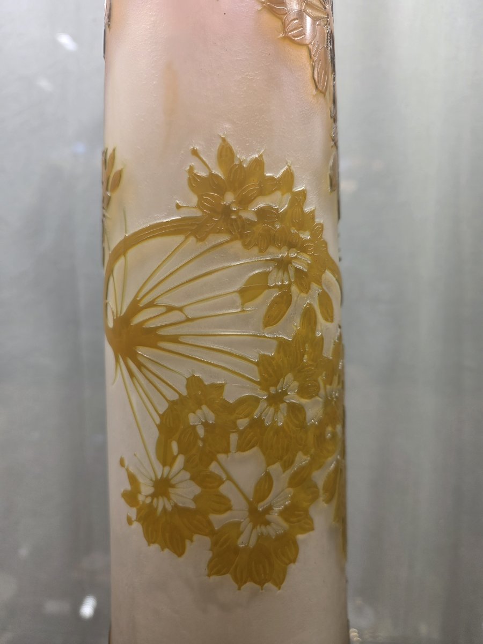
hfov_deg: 58.9
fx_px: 428
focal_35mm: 23
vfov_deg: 73.9
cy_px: 322
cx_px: 242
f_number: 1.7
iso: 32
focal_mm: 6.3
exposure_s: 1/100
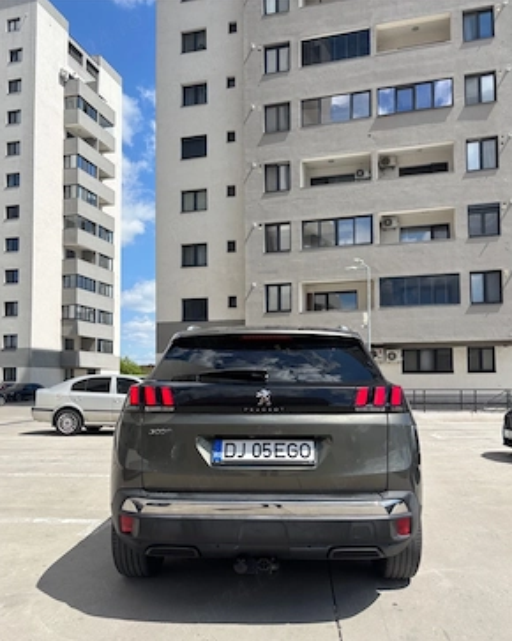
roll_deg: +0.3
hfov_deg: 51.5
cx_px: 258
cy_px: 351
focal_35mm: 28
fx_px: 531
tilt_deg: +3.3
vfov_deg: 62.1
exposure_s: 1/3311
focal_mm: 5.96
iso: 50
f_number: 1.6
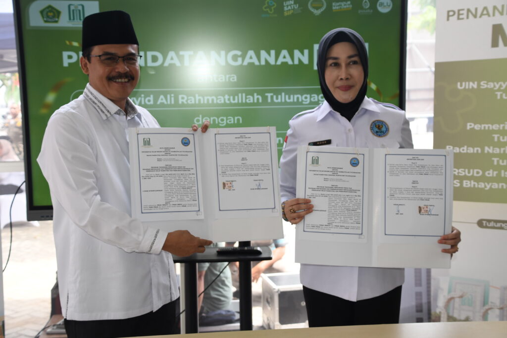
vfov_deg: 26.0
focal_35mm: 52
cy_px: 169
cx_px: 254
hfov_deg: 38.2
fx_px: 732
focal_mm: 35
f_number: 4.2
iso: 500
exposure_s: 1/125
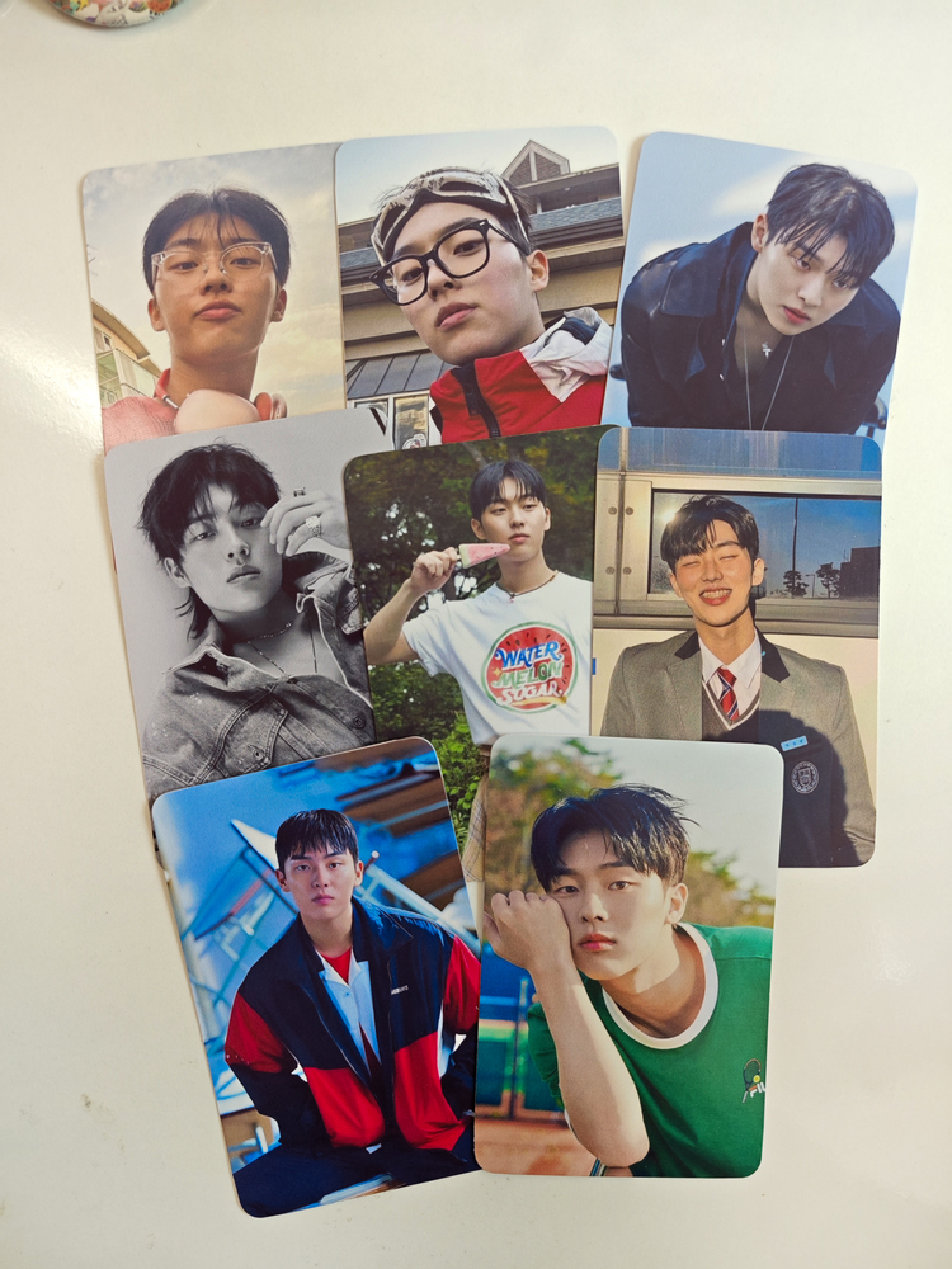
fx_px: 843
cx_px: 476
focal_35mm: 23
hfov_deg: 58.9
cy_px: 634
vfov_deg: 73.9
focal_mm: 8.72
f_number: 2.8
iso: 320
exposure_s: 1/50
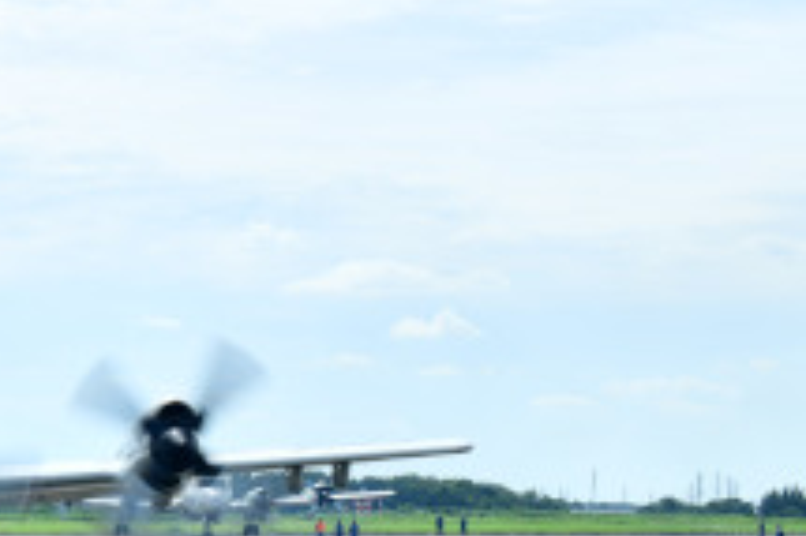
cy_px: 645
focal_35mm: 123
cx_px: -315
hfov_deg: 15.6
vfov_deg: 10.9
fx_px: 2752
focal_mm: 44
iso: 125
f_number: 13
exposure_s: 1/125
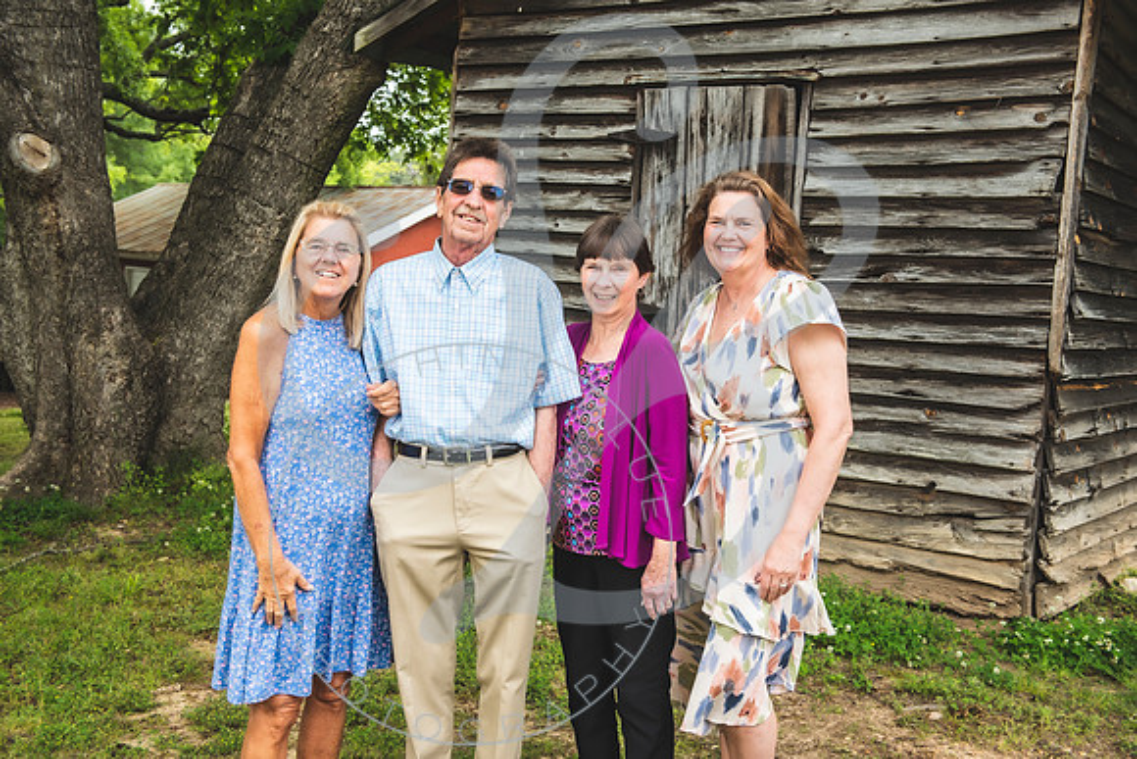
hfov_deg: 44.5
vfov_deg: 30.5
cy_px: 380
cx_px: 568
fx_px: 1390
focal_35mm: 44
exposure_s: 1/200
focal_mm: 44
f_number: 5.6
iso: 250
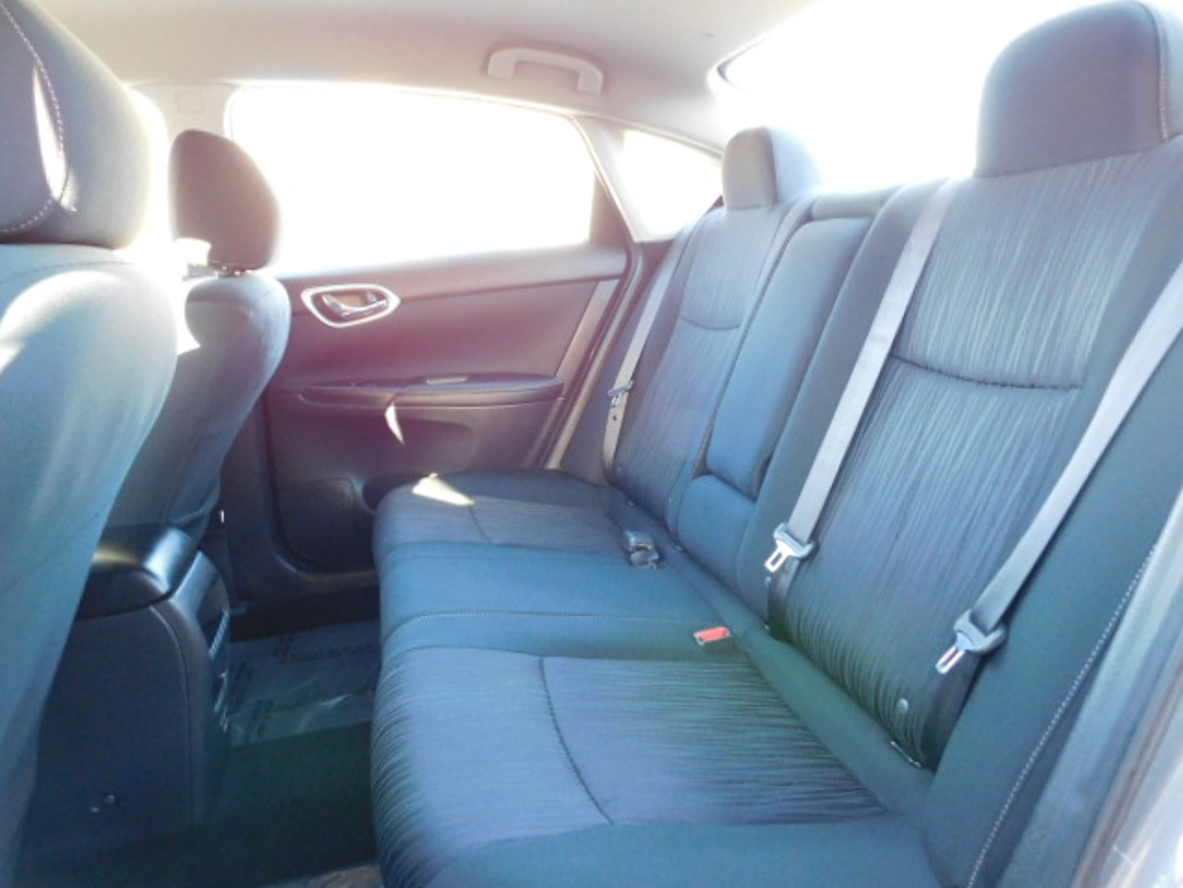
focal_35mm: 23
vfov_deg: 58.9
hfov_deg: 73.9
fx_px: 786
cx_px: 592
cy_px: 444
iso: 400
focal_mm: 4
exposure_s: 1/30
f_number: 3
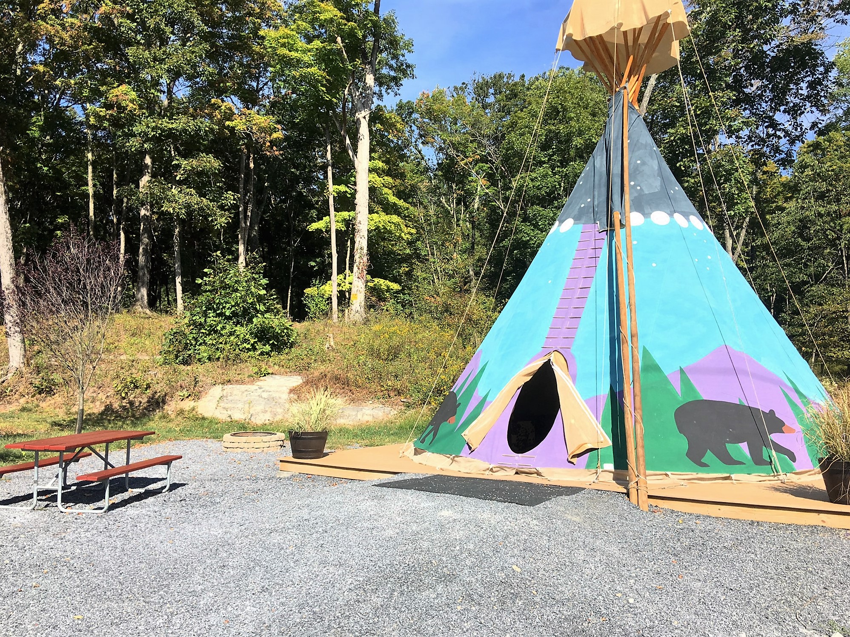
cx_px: 425
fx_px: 712
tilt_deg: +6.2
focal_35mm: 29
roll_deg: -0.3
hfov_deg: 61.7
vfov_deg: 48.2
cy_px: 318
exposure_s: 1/1241
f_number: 2.2
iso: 25
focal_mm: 4.15
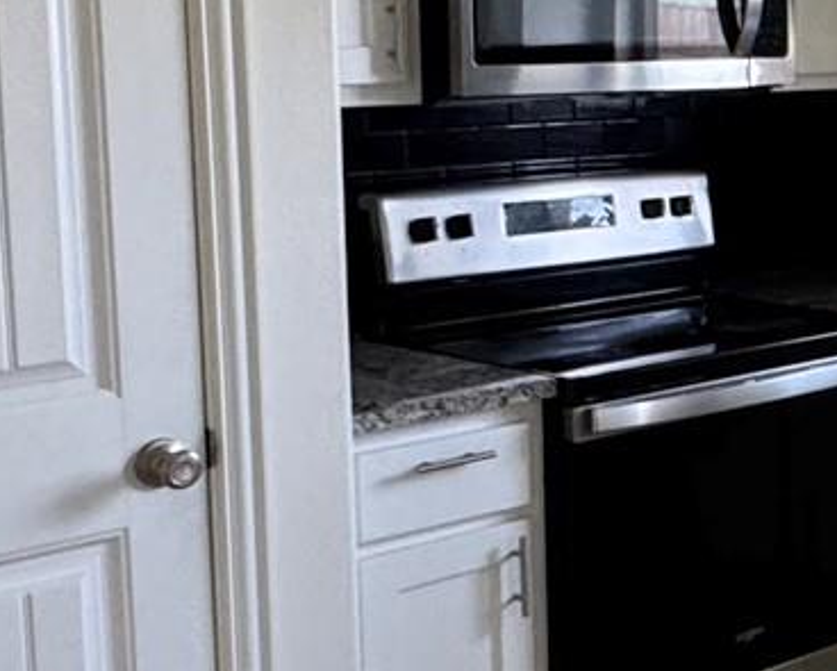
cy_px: 198
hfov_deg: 20.8
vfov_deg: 20.1
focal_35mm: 76
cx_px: 1301
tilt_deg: -4.6
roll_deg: -0.7
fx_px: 1884
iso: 320
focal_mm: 2.22
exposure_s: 1/74
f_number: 2.2
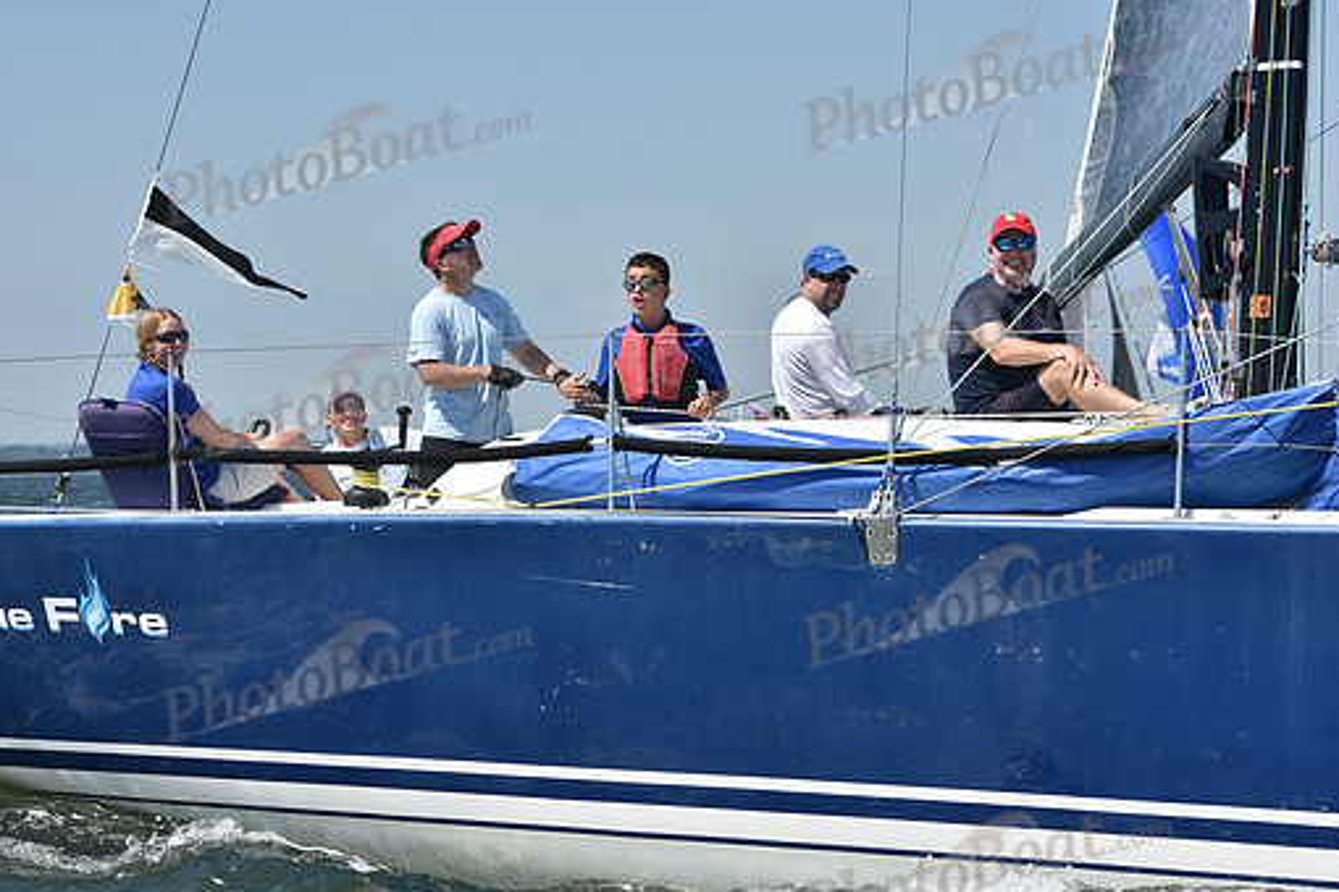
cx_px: 670
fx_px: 4017
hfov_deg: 18.9
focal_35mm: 108
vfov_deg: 12.7
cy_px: 500
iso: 250
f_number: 7.1
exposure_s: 1/1250
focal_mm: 95
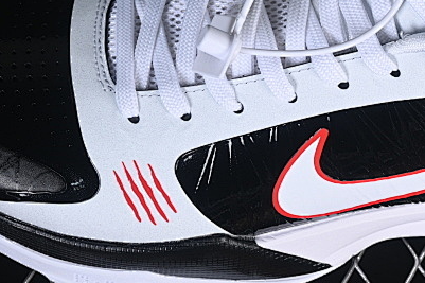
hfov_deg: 10.2
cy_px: -5
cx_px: 334
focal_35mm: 202
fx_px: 2384
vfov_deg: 6.8
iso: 160
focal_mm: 50
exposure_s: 1/80
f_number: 7.1
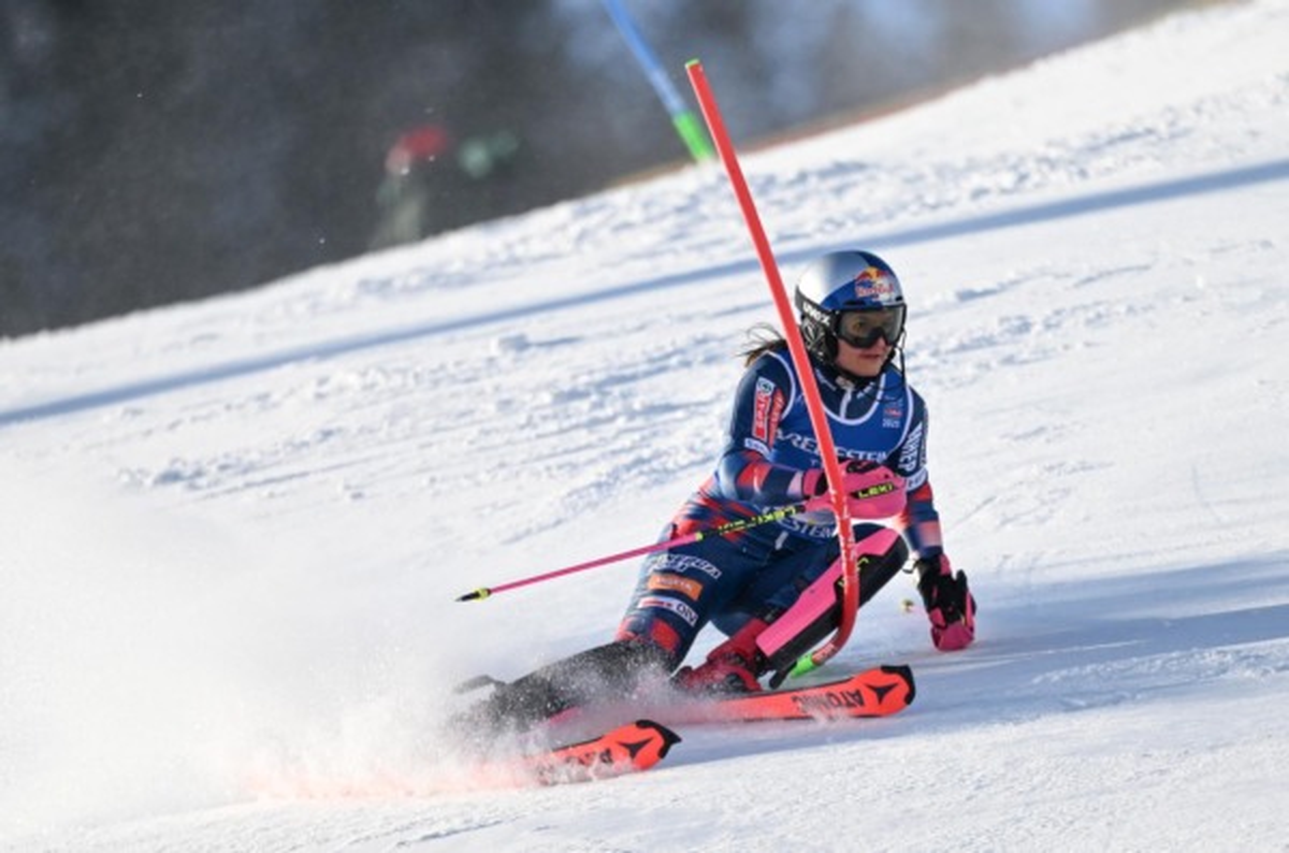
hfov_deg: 3.4
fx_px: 21432
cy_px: 426
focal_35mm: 600
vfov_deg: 2.3
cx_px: 644
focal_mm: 600
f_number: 4
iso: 400
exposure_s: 1/4000
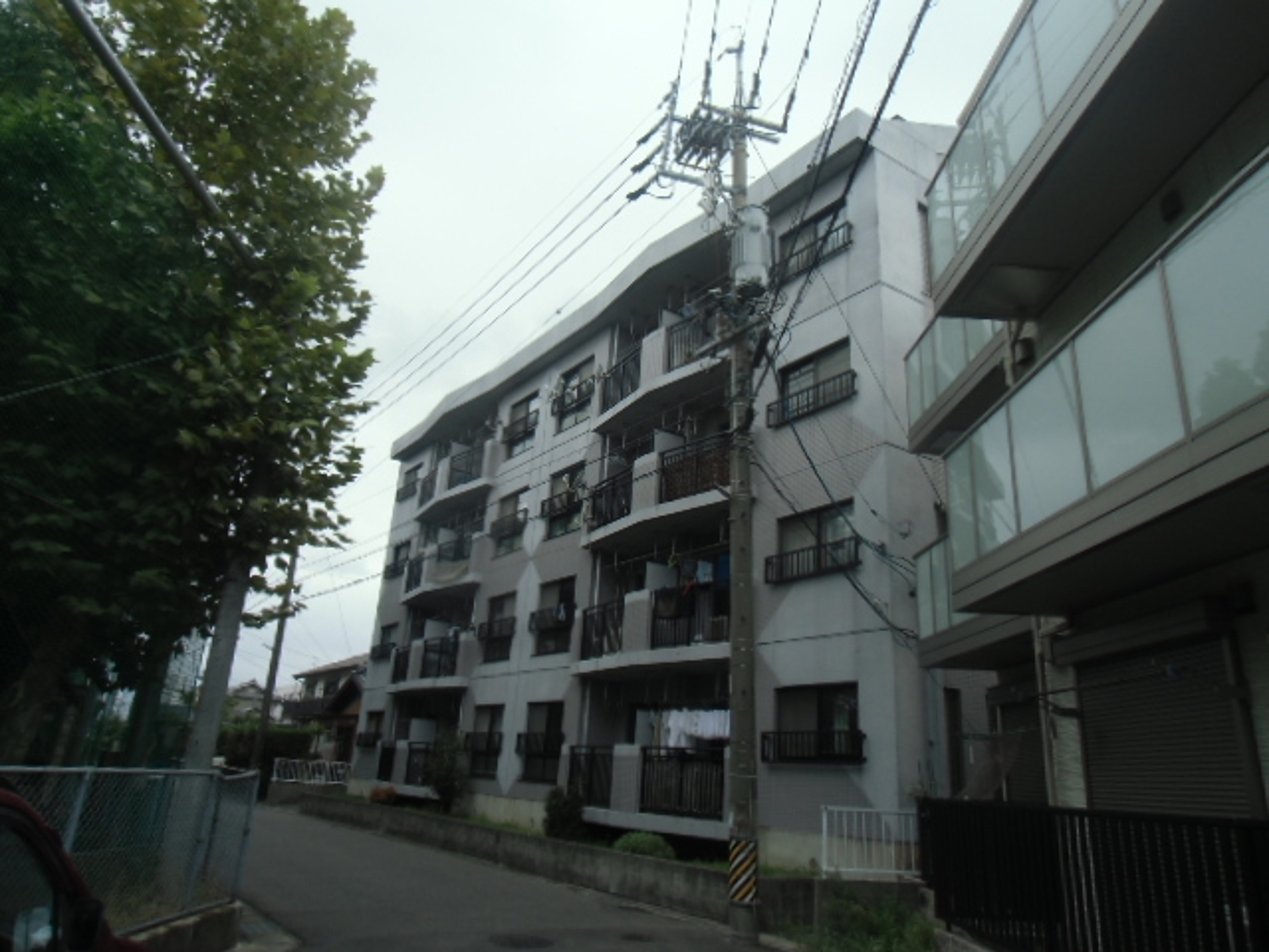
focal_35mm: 24
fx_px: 880
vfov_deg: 56.8
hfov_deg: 71.6
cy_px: 476
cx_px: 634
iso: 64
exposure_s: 1/250
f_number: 3
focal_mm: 4.24
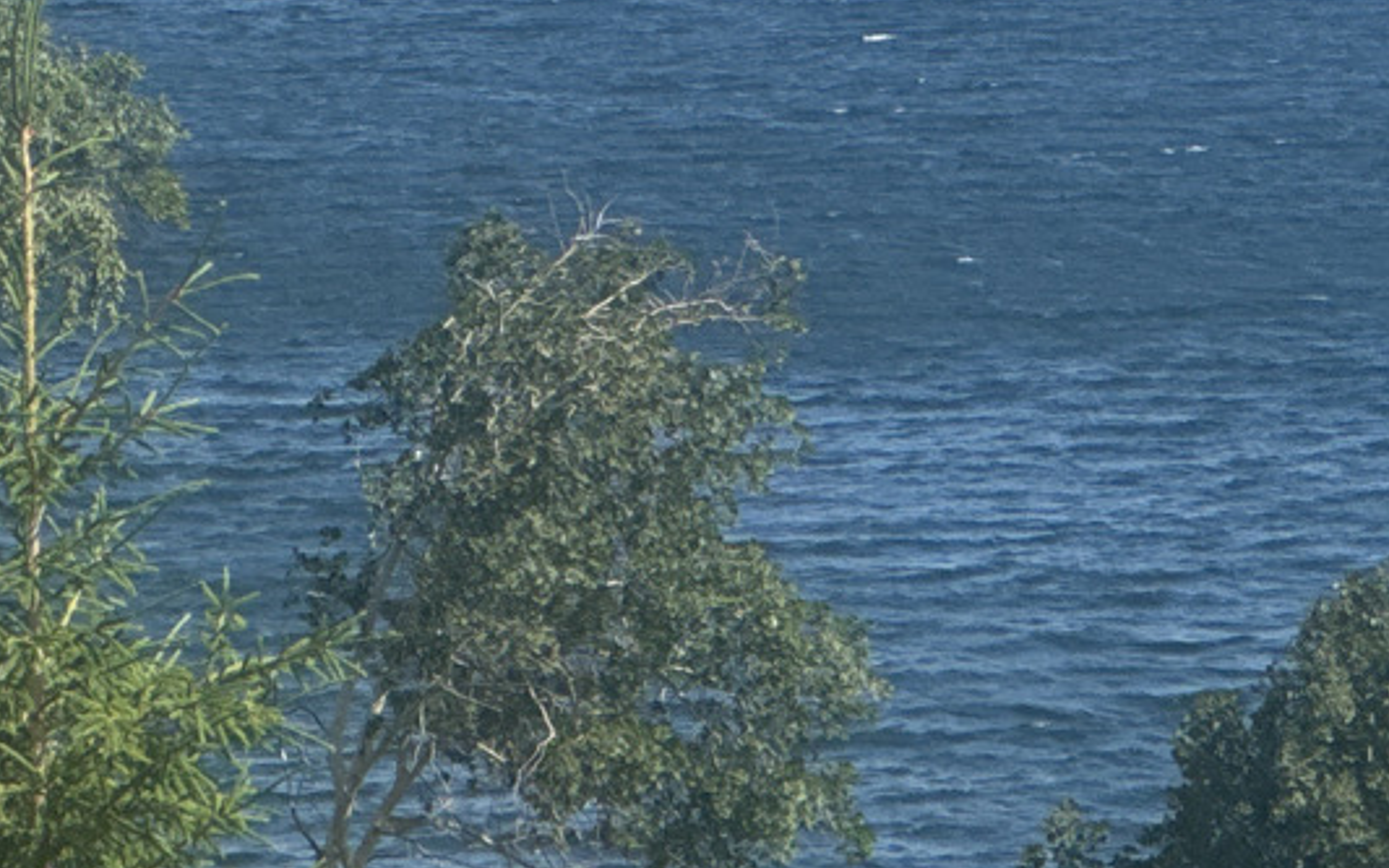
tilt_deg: -0.4
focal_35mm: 306
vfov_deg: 4.3
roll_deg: +1.5
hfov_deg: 6.9
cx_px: 722
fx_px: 11582
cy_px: -605
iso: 25
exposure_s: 1/769
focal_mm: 9
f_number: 2.8
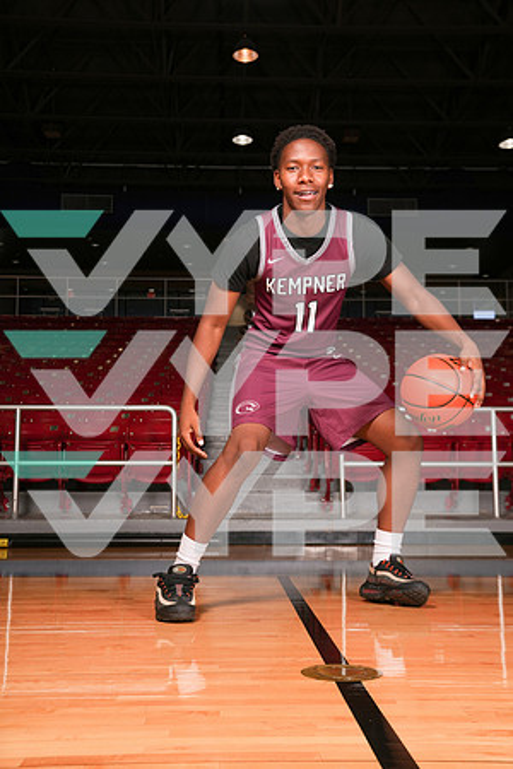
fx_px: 834
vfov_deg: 49.6
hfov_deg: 34.2
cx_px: 256
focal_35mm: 39
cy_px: 384
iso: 250
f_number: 6.3
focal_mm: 39
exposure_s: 1/200
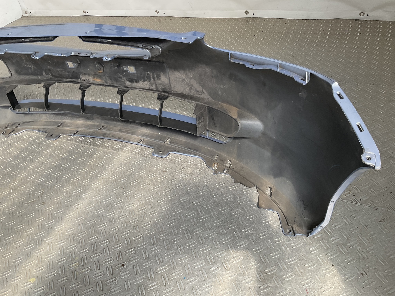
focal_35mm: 29
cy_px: 148
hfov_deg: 61.7
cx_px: 198
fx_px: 331
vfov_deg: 48.2
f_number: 1.8
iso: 16
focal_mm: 3
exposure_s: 1/375
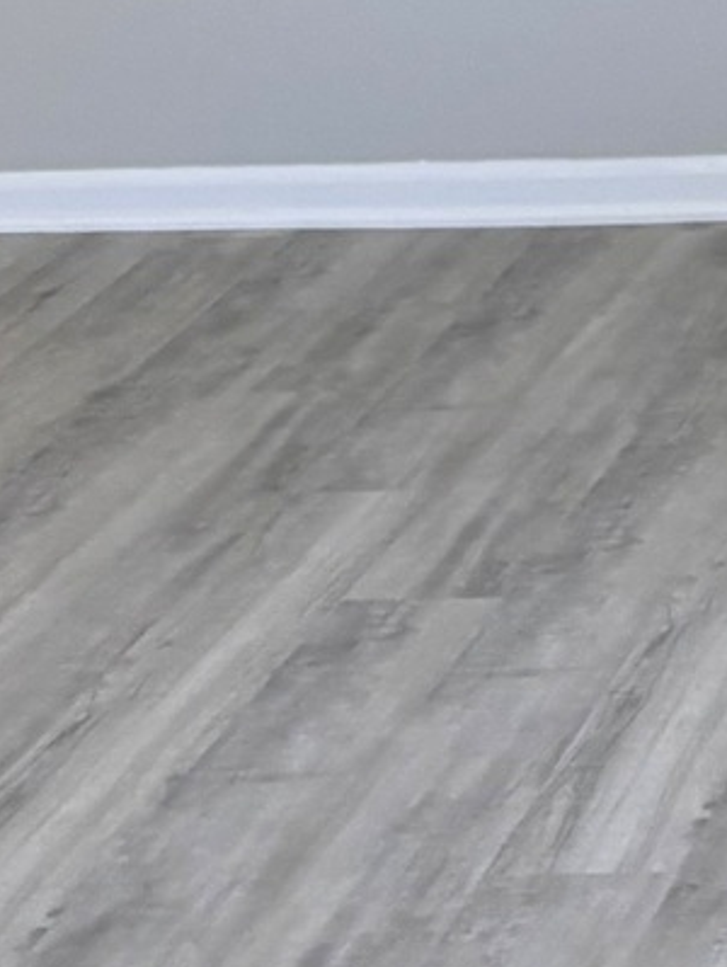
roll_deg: +0.8
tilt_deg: -5.1
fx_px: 4194
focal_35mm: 150
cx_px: 1762
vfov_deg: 12.4
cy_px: -550
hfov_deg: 8.9
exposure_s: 1/121
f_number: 1.6
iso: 100
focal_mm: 5.96
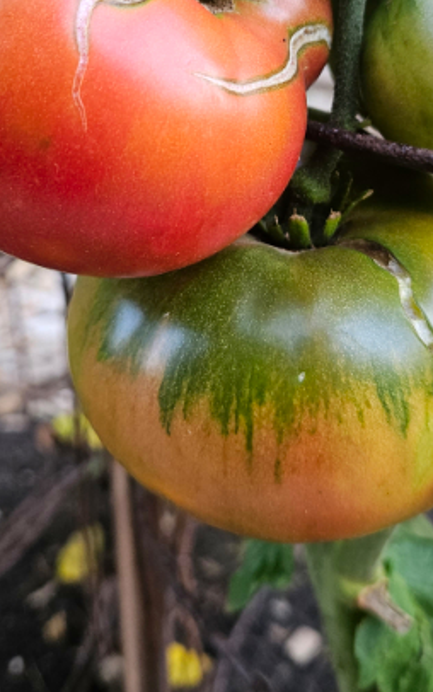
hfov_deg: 26.9
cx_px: 237
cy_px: 184
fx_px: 906
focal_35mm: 48
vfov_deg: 40.8
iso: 400
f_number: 1.8
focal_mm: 5.4
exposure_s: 1/170
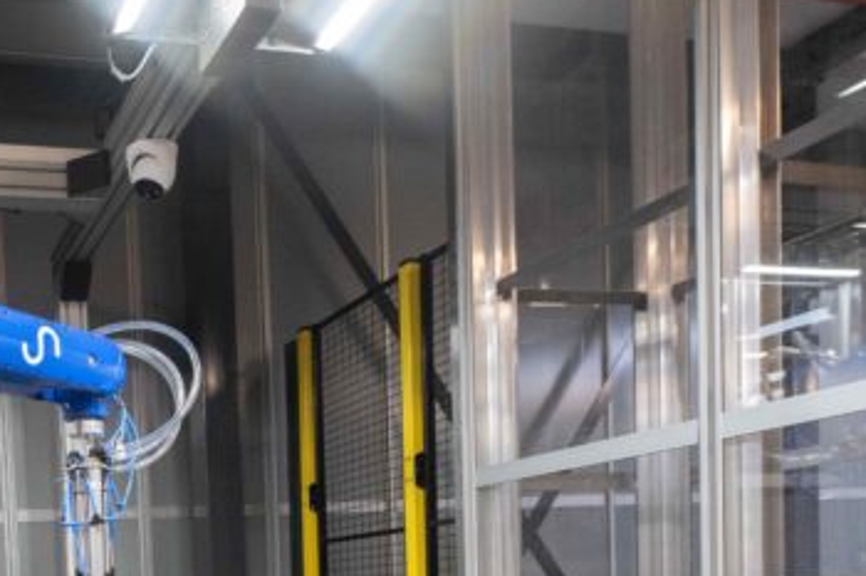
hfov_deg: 43.4
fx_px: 986
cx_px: 87
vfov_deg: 29.1
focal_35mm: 41
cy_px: 654
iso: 1600
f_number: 4
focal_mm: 14
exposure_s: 1/160
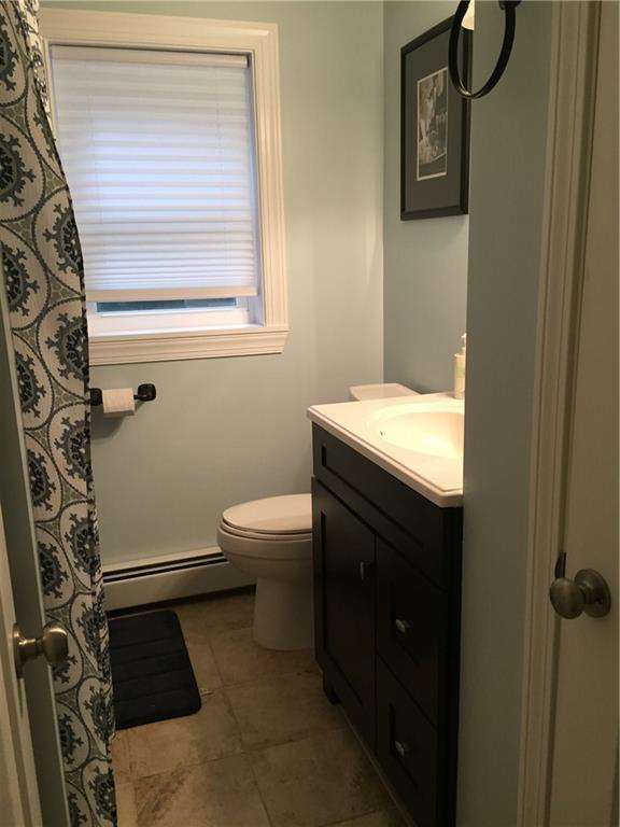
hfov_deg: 48.2
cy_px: 414
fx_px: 693
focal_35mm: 29
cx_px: 310
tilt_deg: -12.8
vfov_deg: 61.7
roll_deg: +2.3
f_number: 2.2
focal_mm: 4.15
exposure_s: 1/30
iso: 100
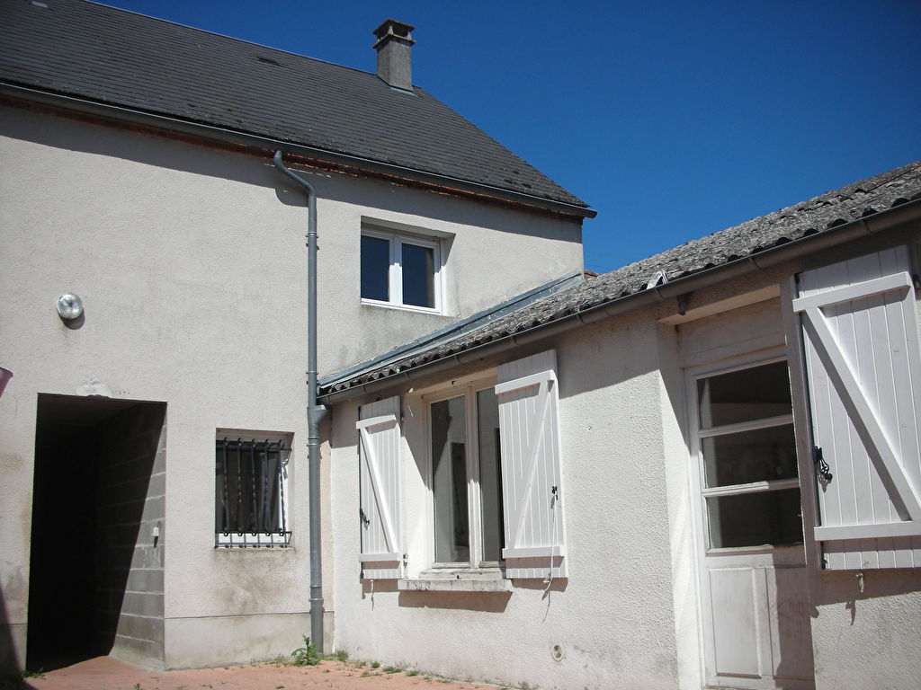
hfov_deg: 52.6
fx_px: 931
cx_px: 460
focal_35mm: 35
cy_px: 345
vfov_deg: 40.7
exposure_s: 1/161
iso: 50
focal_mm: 5.8
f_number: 8.5
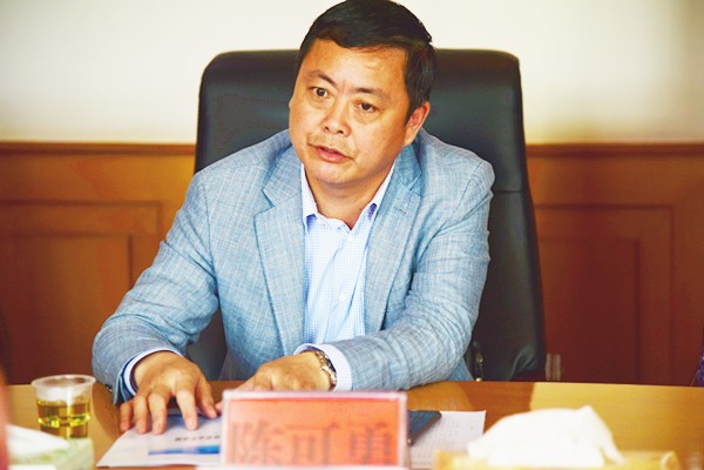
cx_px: 352
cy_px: 235
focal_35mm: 120
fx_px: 2346
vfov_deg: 11.4
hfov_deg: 17.1
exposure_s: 1/500
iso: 1000
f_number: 4
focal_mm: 120
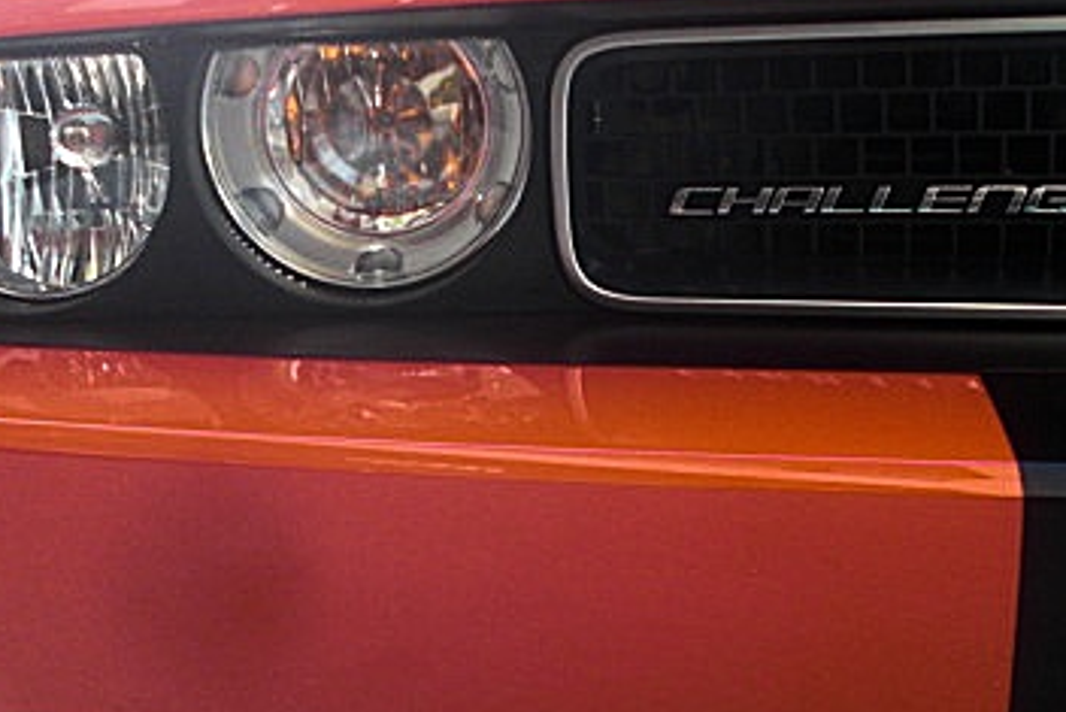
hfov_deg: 29.6
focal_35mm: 68
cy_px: 400
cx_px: 491
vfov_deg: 20.0
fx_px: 2014
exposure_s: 1/125
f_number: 2.8
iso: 100
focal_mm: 6.3
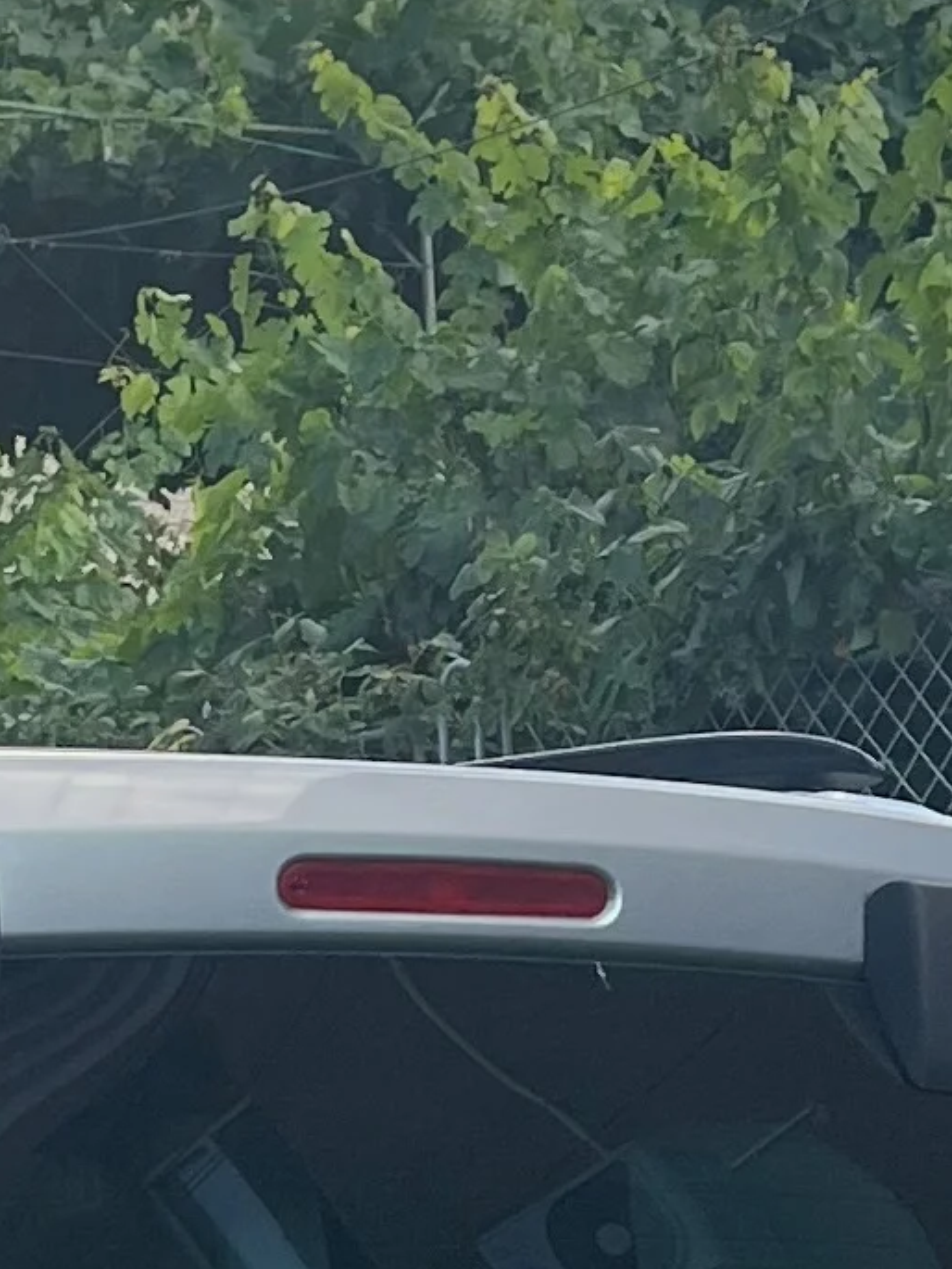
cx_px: -537
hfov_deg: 9.4
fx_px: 5609
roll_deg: +4.2
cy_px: 2236
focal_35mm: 153
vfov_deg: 12.0
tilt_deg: -1.4
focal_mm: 5.1
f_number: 1.6
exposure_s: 1/463
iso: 50
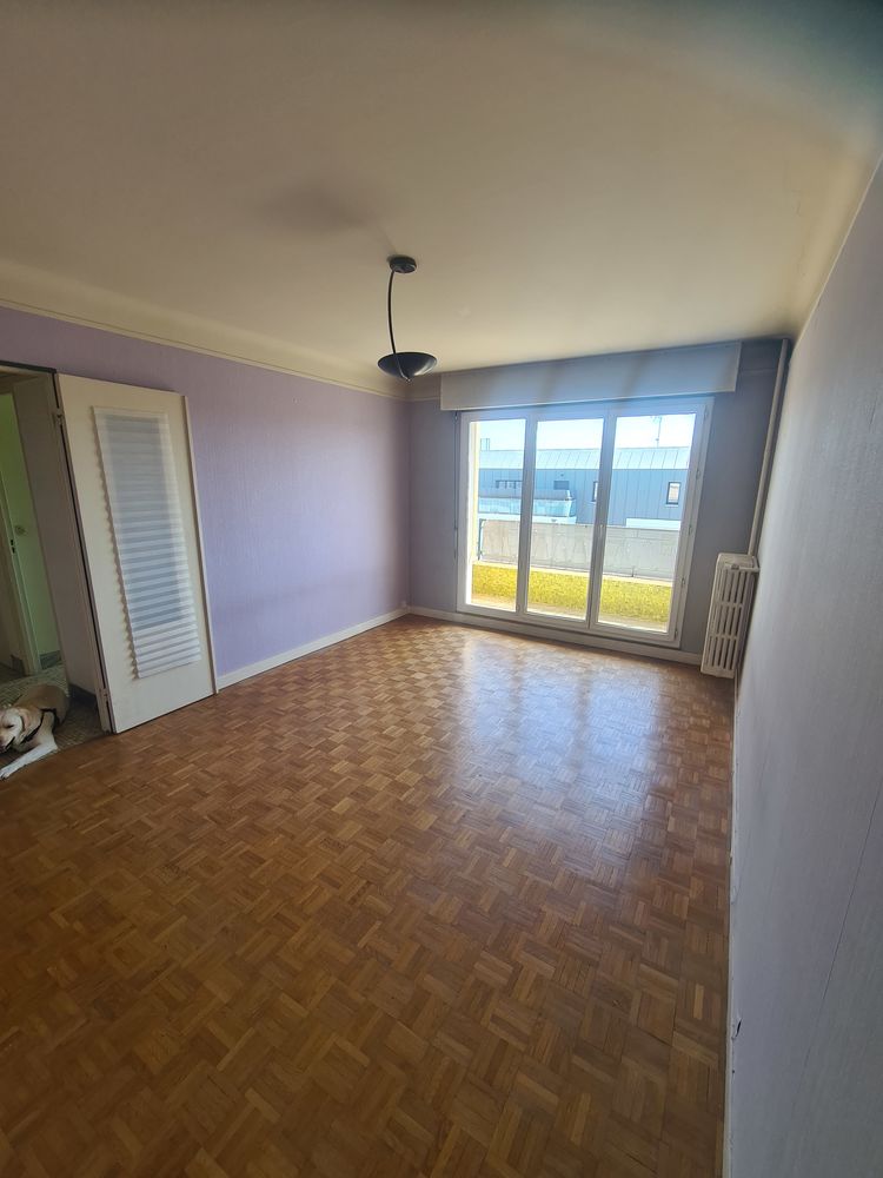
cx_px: 442
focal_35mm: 13
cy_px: 589
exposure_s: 1/133
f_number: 2.2
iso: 50
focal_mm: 2.2
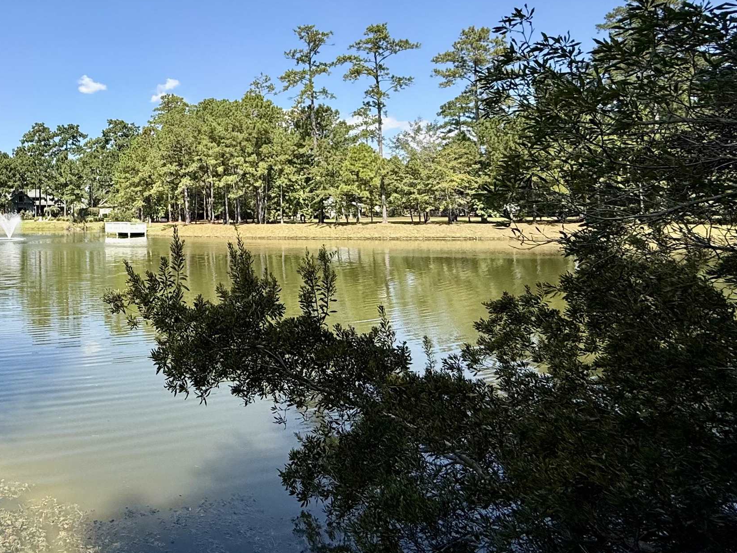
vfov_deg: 51.8
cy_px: 173
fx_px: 554
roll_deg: +1.0
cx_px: 119
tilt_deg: +4.0
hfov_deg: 60.2
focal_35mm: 26
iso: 50
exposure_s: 1/1431
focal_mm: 2.22
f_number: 2.2
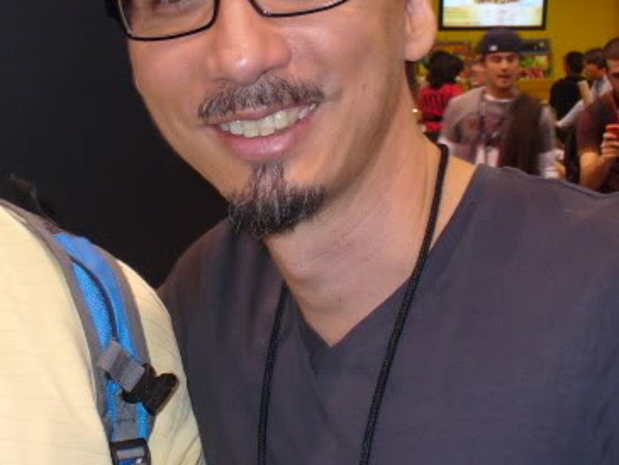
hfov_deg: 23.8
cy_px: 78
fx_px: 1449
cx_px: 137
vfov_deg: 18.0
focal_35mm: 81
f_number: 2.8
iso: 100
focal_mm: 6.1
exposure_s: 1/30
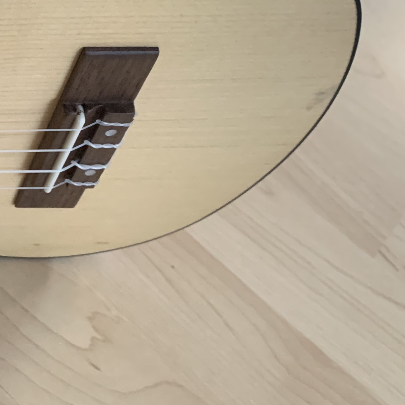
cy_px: 81
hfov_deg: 23.1
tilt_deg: -53.8
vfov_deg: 25.3
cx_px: -107
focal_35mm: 67
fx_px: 887
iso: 400
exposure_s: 1/60
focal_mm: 4.25
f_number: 1.8
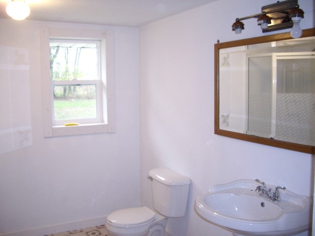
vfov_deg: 37.7
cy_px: 118
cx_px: 158
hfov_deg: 49.0
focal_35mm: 38
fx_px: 346
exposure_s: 1/40
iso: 400
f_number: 2.8
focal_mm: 7.9
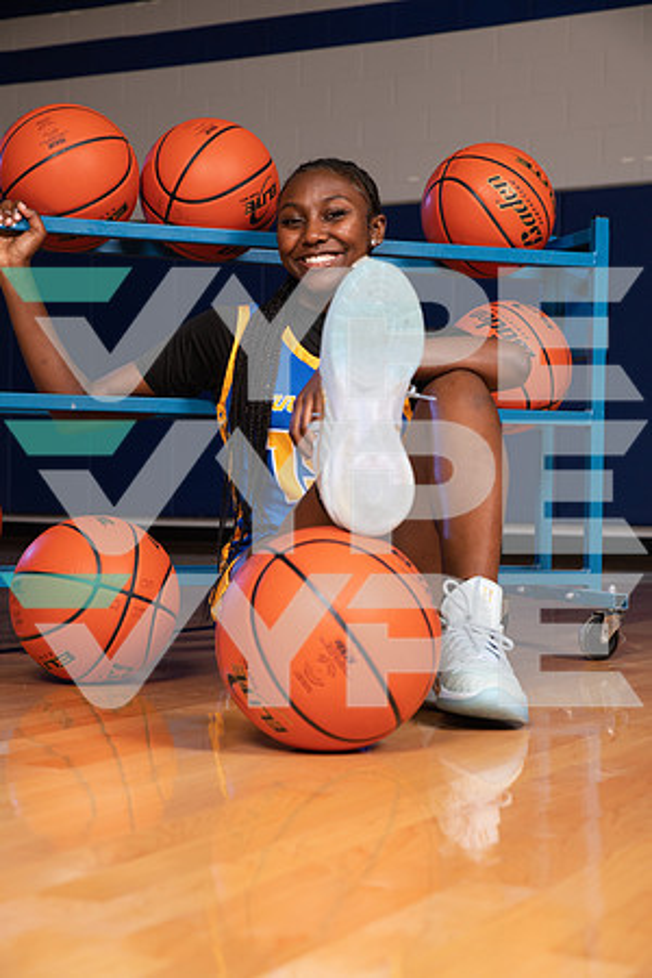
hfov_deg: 20.9
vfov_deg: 31.0
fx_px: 1766
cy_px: 489
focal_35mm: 65
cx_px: 326
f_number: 7.1
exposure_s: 1/320
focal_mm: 65
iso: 500
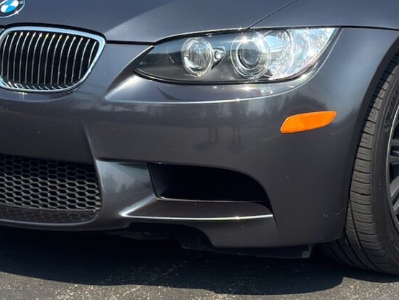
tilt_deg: -6.4
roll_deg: +0.0
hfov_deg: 16.2
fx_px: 1396
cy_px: 3
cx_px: 308
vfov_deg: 12.1
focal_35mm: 121
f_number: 1.78
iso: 100
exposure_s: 1/4854
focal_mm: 6.76
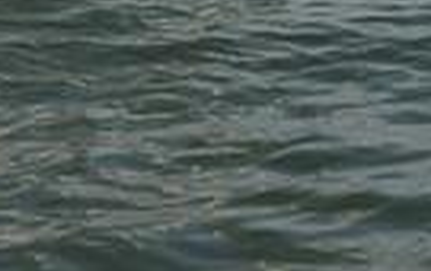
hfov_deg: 6.8
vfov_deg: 4.1
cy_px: -583
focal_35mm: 306
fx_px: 3602
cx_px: -113
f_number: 7.1
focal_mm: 70
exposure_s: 1/800
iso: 320
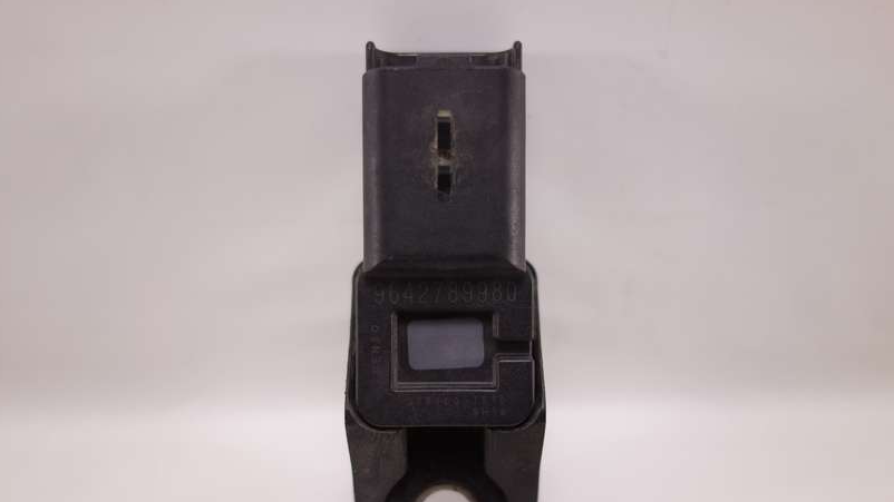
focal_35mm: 30
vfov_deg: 38.8
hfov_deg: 64.3
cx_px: 450
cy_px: 301
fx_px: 711
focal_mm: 10.4
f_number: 2.5
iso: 125
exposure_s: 1/100
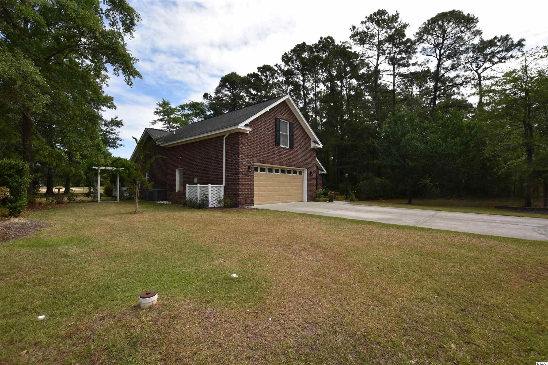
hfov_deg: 100.4
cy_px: 182
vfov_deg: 77.3
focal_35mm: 15
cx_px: 274
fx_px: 228
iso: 100
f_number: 8
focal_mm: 10
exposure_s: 1/200
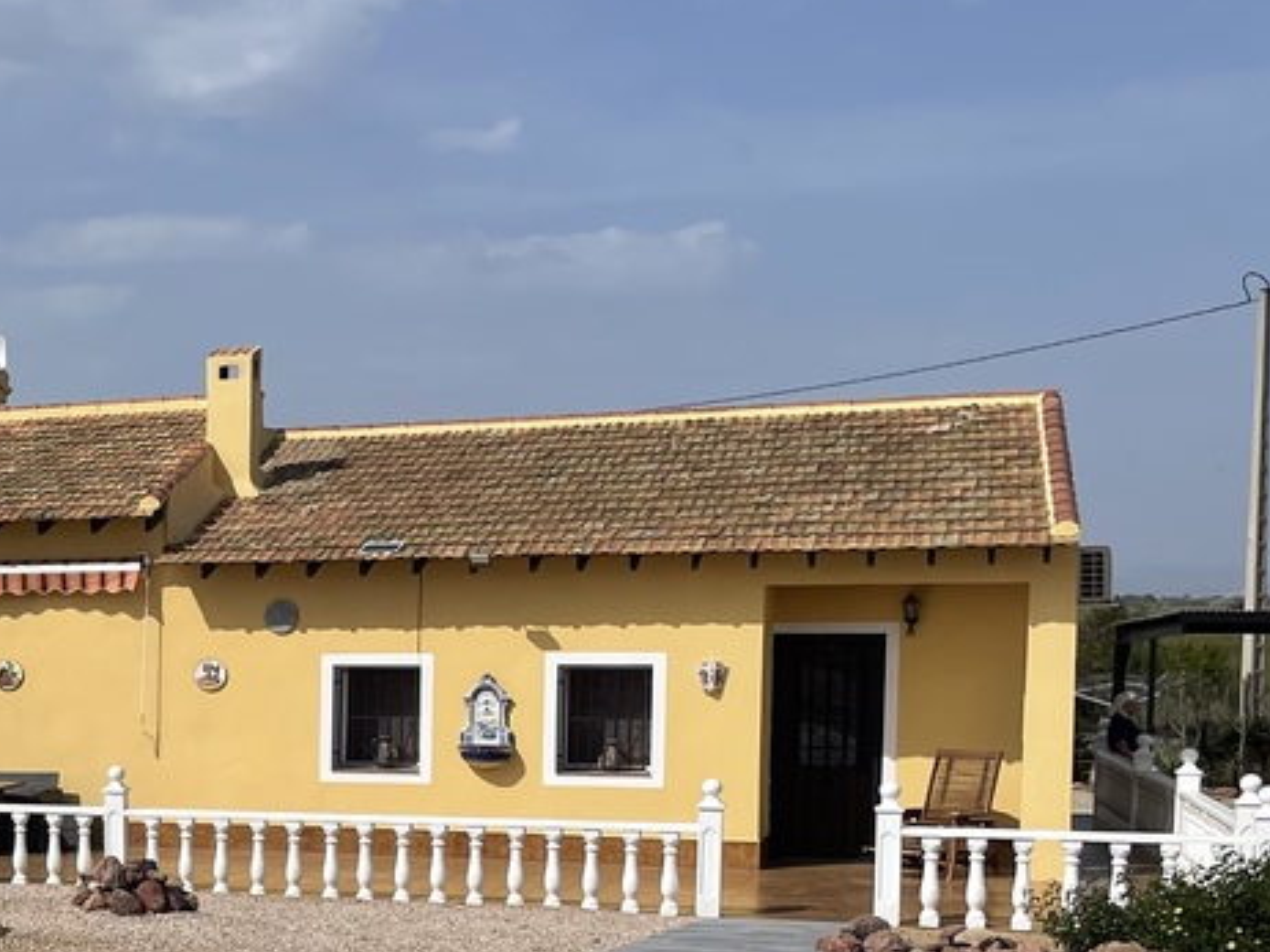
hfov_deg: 22.9
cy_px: 800
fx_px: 2678
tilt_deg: -4.0
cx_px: -499
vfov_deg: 19.9
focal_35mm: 73
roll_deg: +1.0
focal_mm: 4.2
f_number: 1.6
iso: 32
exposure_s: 1/6897
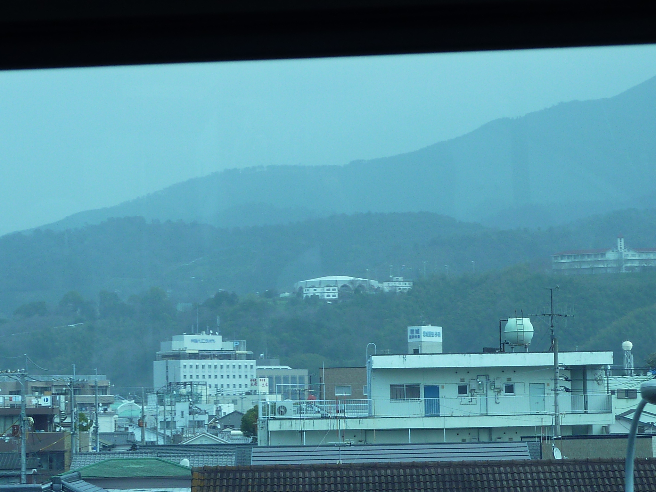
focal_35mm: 113
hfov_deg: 17.4
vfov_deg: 13.1
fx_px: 2141
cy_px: 246
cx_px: 328
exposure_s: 1/400
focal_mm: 10.3
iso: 80
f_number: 4
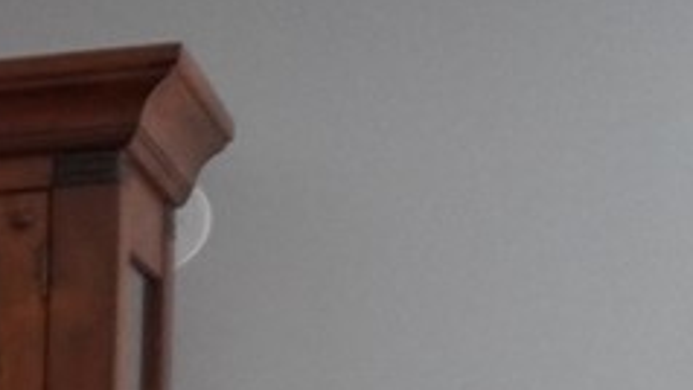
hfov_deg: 9.2
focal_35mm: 179
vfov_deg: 6.4
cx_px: -1489
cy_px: 976
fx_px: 3290
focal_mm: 16
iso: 1600
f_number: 3.5
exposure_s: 1/160
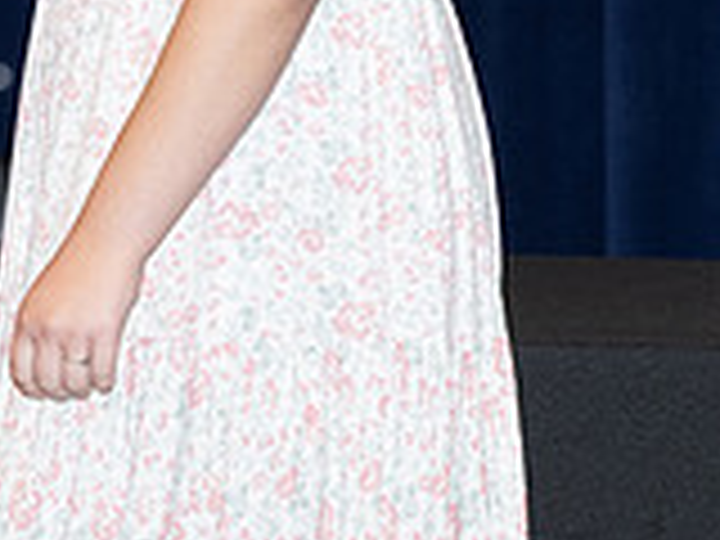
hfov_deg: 4.2
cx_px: 263
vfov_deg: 3.2
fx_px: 9776
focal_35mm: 470
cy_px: -195
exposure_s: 1/125
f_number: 5
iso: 1000
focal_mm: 100
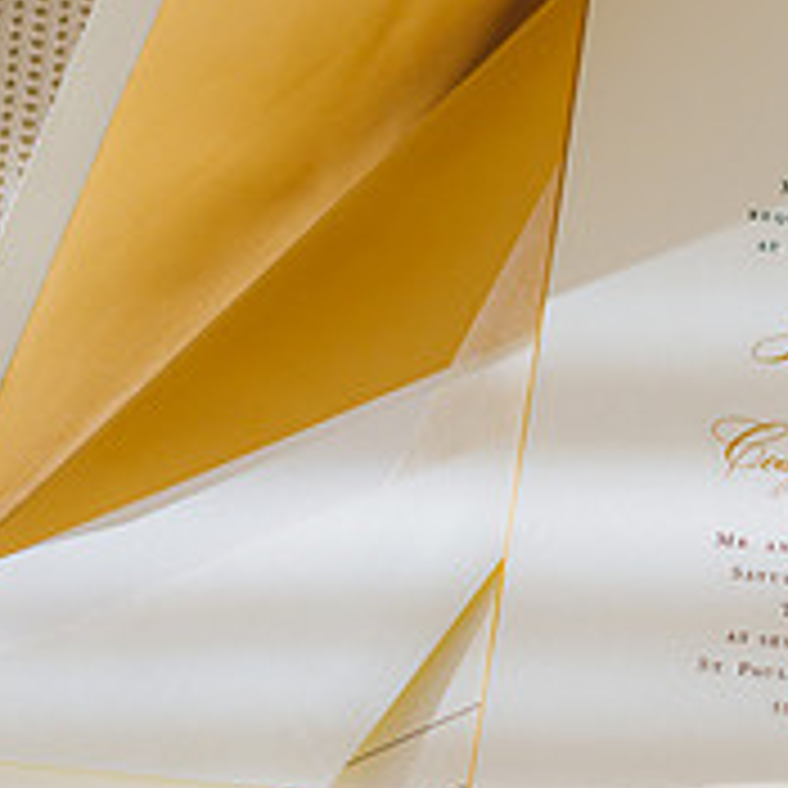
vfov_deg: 11.6
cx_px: 935
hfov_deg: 11.4
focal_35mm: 151
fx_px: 3889
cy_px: 390
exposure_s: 1/640
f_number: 3.5
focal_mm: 50
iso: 320
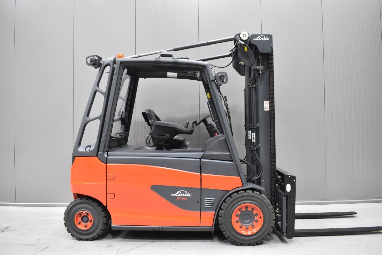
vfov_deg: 47.9
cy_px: 128
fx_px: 286
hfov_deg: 67.4
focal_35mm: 27
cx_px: 191
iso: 1600
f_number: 4.5
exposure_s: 1/25
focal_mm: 18
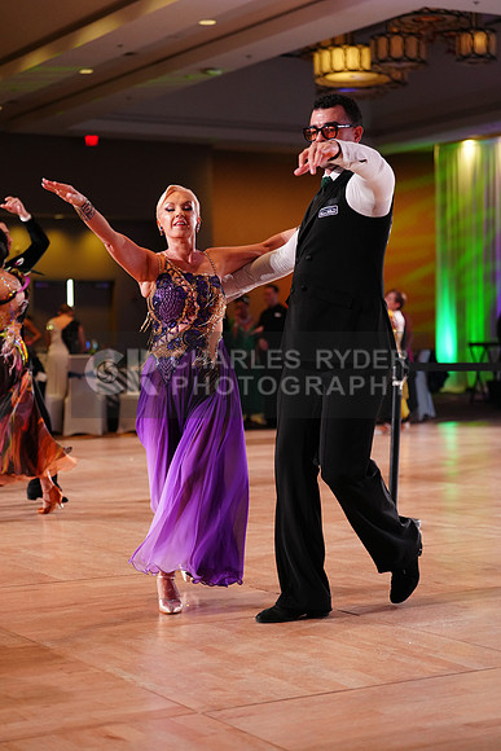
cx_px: 250
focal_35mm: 70
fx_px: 1460
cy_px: 376
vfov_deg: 28.8
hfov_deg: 19.5
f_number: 2.8
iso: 2000
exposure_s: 1/500
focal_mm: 70
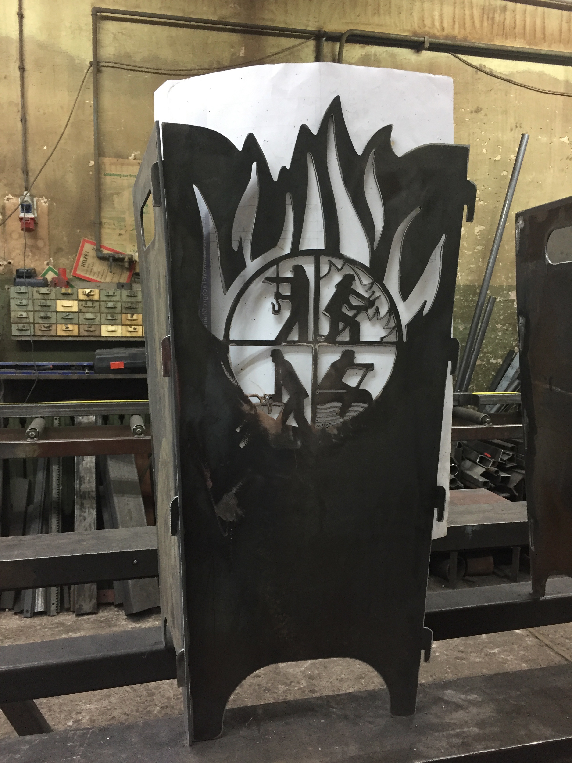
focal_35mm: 29
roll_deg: -0.7
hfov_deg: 48.2
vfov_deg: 61.7
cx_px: 286
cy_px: 382
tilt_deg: -5.7
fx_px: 639
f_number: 2.2
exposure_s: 1/33
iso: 160
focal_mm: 4.15
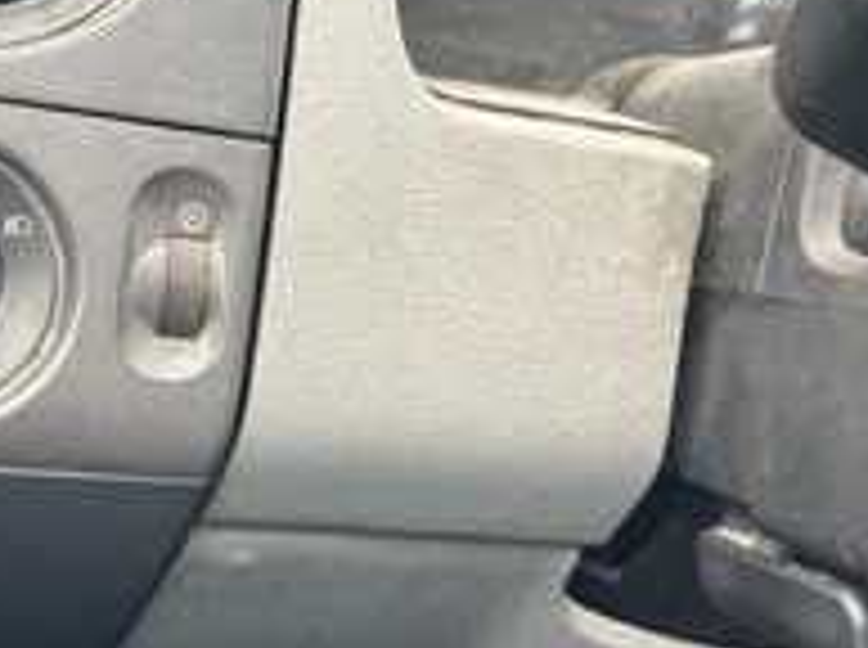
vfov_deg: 26.9
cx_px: 297
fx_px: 1352
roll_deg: -15.4
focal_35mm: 54
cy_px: 320
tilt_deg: -29.5
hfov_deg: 35.3
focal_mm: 5.1
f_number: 1.6
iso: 100
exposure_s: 1/122
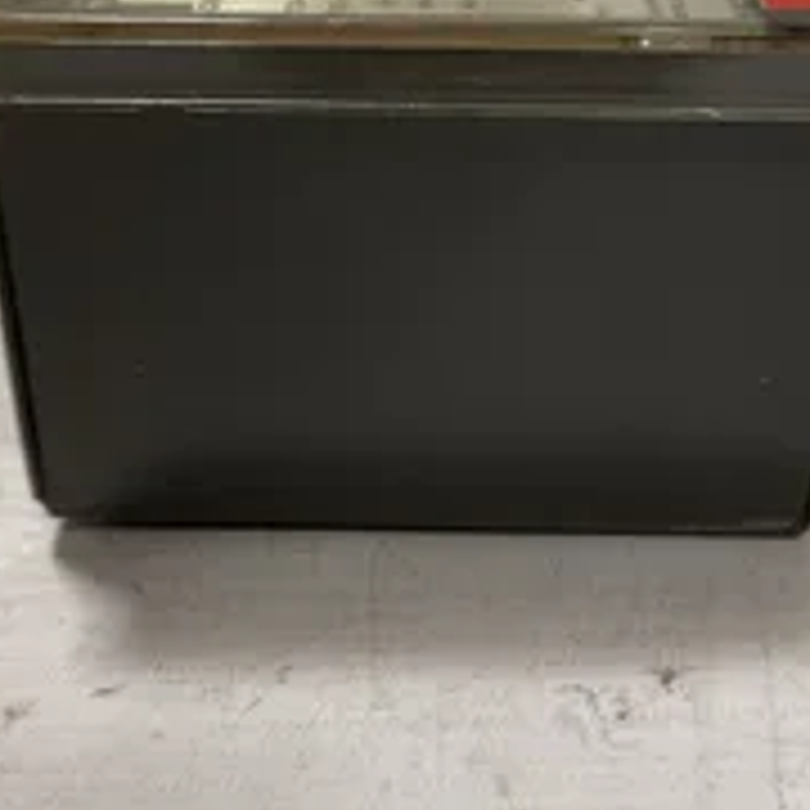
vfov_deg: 32.0
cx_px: 410
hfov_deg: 33.4
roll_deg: +3.6
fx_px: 1350
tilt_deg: -30.5
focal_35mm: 51
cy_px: 108
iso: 160
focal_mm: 4.2
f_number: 1.6
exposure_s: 1/60
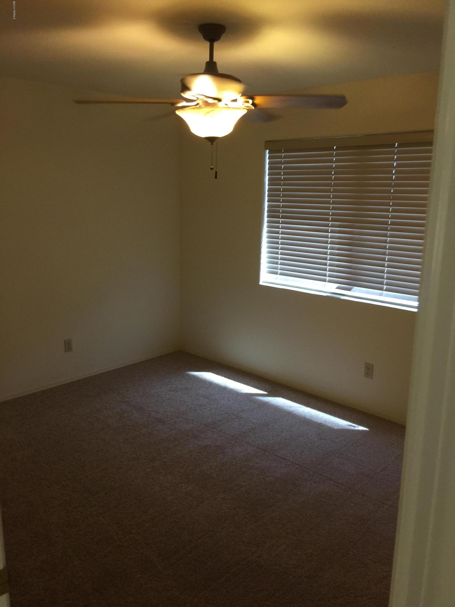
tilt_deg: -12.2
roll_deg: +0.8
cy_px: 304
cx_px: 228
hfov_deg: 48.2
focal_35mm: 29
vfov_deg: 61.7
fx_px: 508
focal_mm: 4.15
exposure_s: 1/30
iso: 50
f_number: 2.2
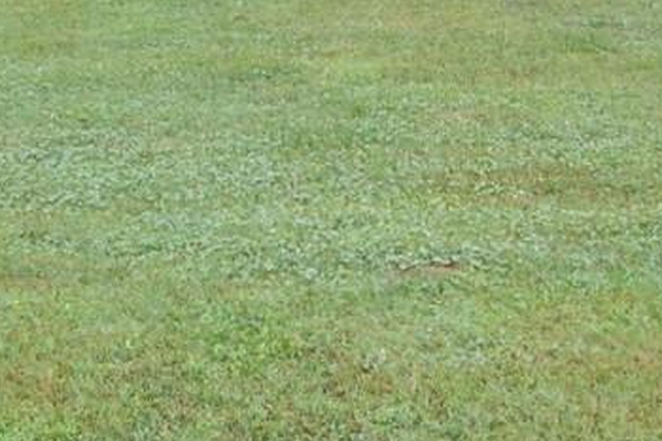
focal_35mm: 149
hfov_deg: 13.7
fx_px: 2739
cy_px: -244
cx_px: 172
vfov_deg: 8.9
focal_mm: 8.8
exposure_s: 1/125
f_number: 4.8
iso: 400
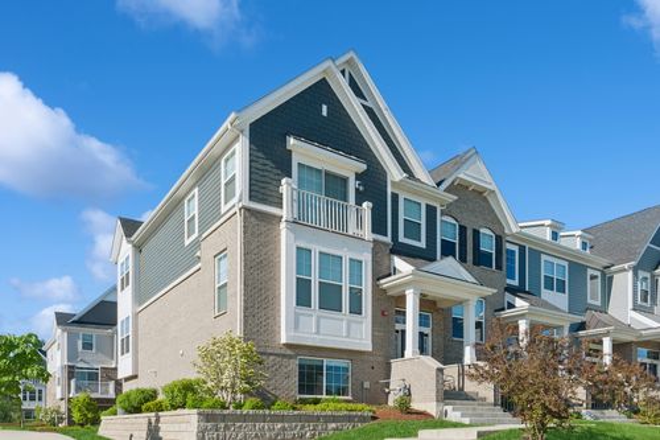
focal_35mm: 29
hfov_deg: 63.7
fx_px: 531
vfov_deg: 44.9
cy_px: 220
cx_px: 330
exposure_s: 1/800
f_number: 8
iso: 400
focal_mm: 29
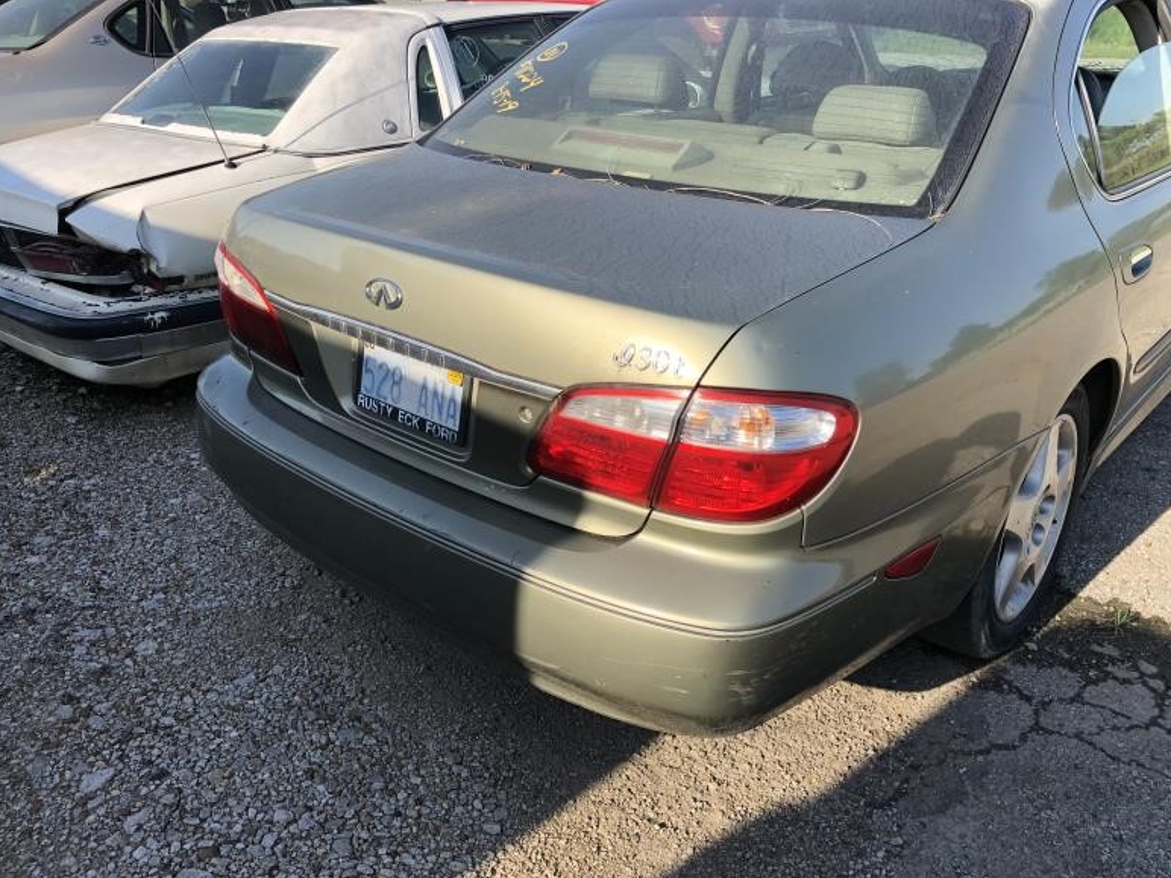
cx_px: 593
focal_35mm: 29
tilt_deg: -24.6
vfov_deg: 48.2
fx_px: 981
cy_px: 453
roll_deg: +2.0
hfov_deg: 61.7
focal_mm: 3.99
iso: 20
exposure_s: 1/857
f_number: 1.8
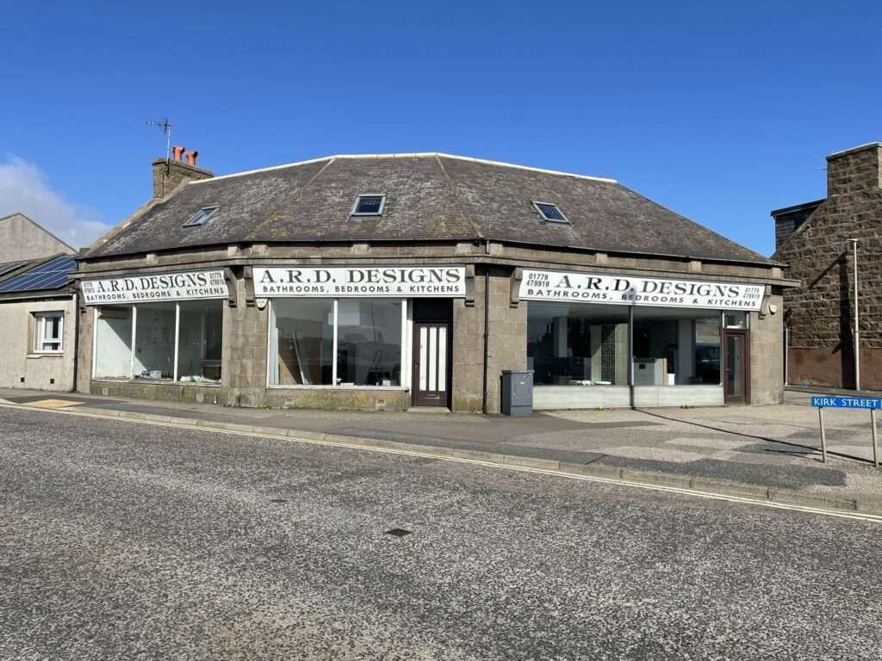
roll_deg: +0.0
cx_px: 441
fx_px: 662
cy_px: 330
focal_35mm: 26
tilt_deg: +3.2
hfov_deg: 67.3
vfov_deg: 53.1
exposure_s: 1/4831
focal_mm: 4.2
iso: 32
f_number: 1.6
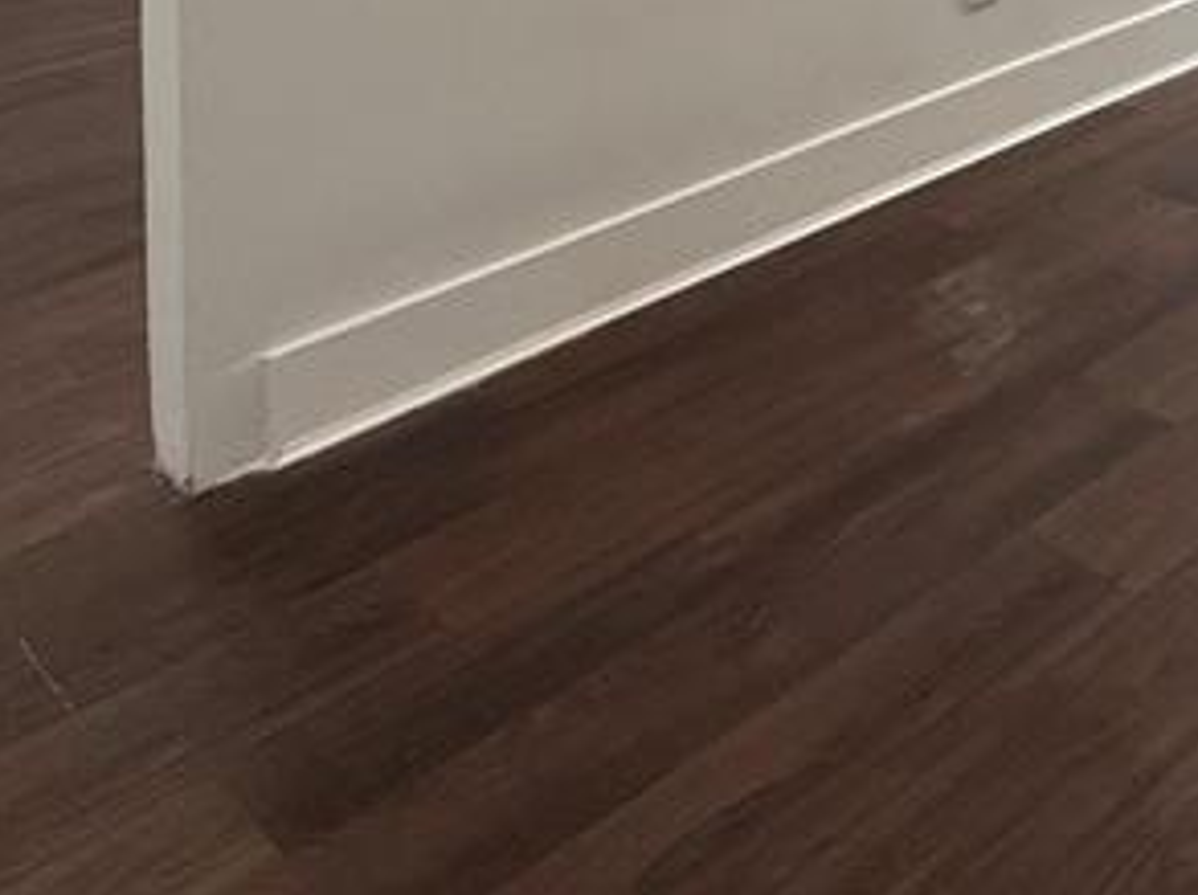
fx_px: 1694
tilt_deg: -1.4
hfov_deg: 34.1
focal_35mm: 49
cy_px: -474
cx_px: 1296
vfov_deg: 23.3
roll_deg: +0.8
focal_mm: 2.22
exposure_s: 1/120
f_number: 2.2
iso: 125
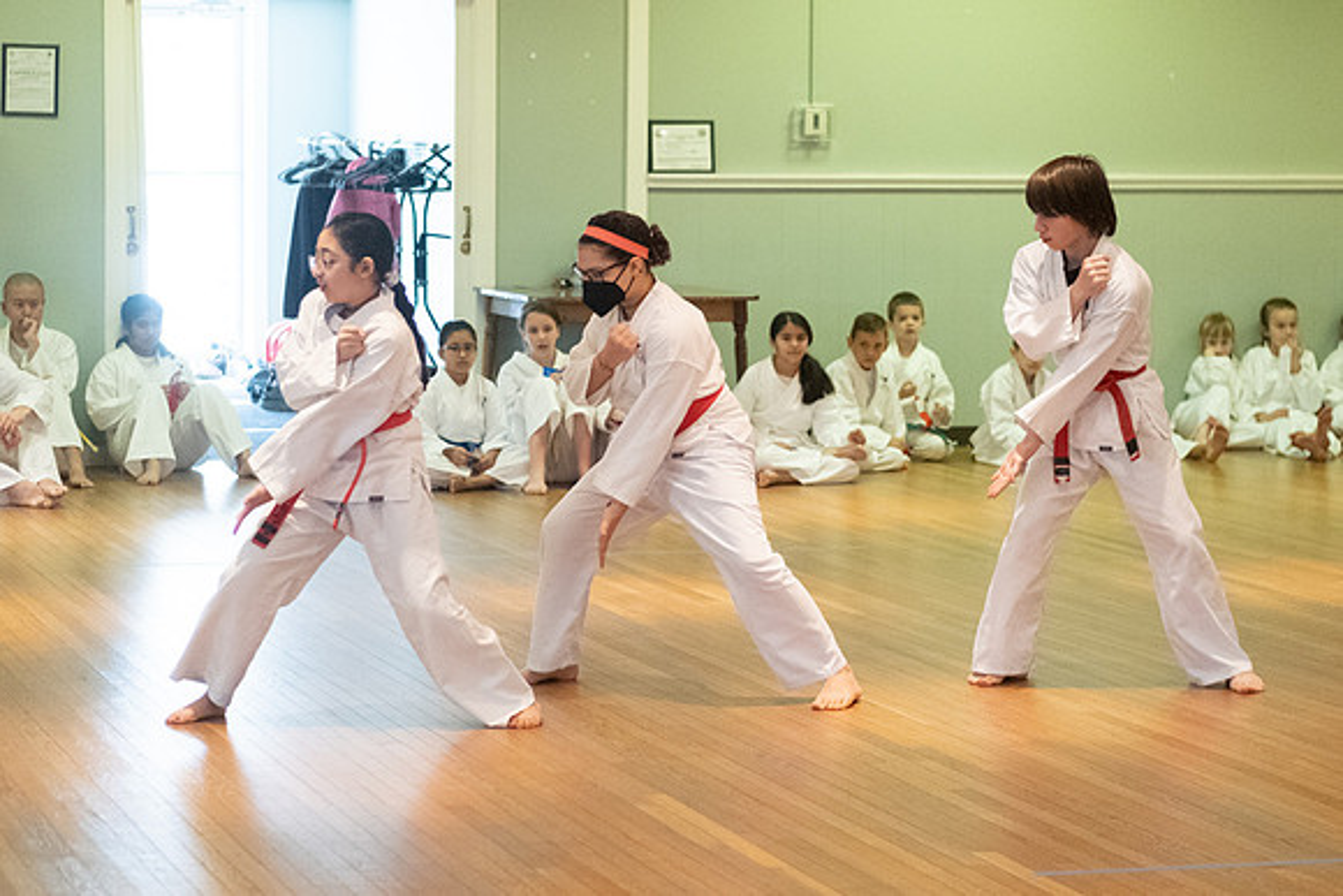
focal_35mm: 107
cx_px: 599
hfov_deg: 19.0
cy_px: 396
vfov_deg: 12.7
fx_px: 4010
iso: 3200
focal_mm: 50
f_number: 2
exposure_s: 1/500
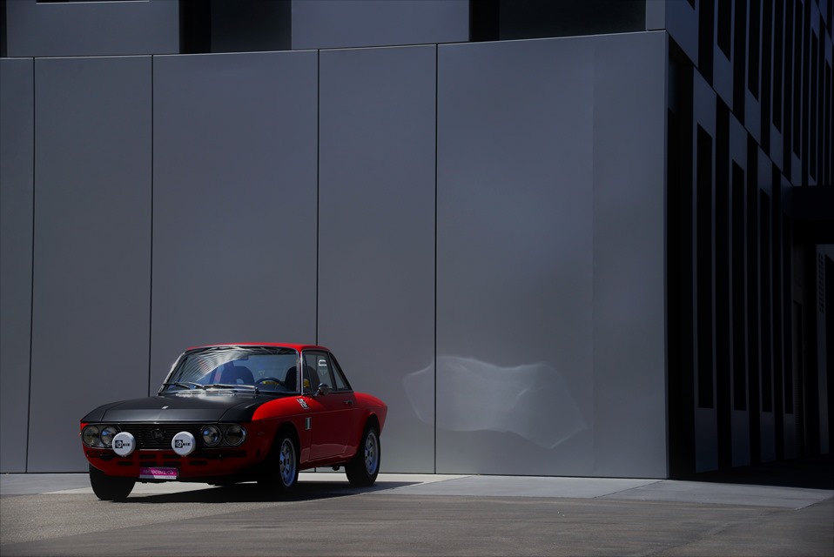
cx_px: 417
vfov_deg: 16.1
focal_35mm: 85
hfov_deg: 23.9
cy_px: 278
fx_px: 1970
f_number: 8
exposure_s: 1/1250
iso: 200
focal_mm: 85
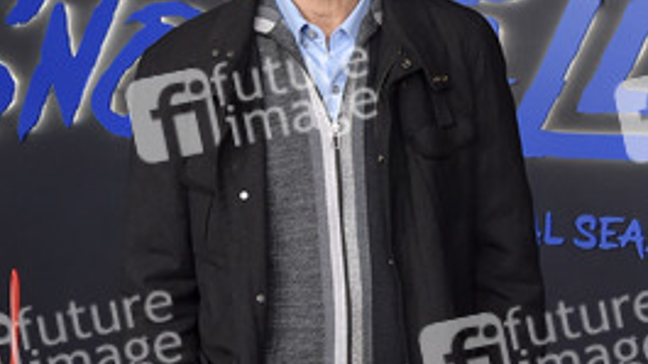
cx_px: 324
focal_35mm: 57
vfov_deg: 21.0
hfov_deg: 36.6
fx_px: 979
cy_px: 227
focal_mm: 36
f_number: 6.3
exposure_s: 1/250
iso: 2000
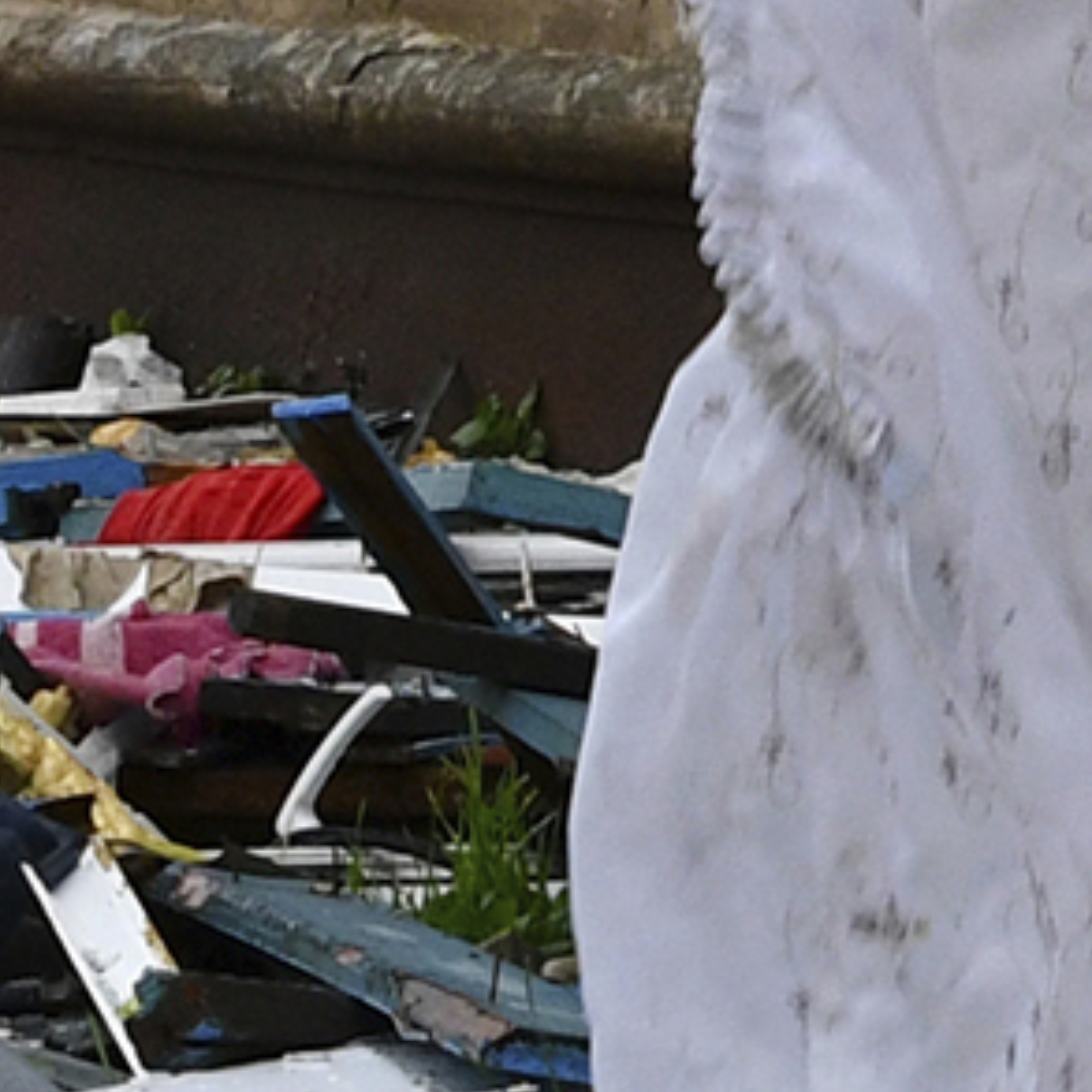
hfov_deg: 5.5
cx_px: 1569
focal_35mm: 313
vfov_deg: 5.5
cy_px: -1107
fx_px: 11171
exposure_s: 1/250
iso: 640
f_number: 6.3
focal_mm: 24
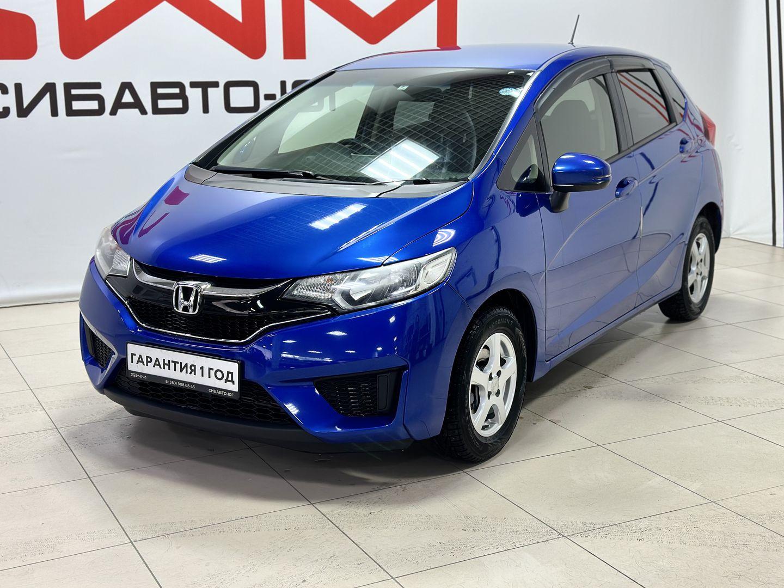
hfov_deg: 39.7
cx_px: 392
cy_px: 294
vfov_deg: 30.3
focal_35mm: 48
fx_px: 1087
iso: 125
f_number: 1.78
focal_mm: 6.86
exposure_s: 1/100
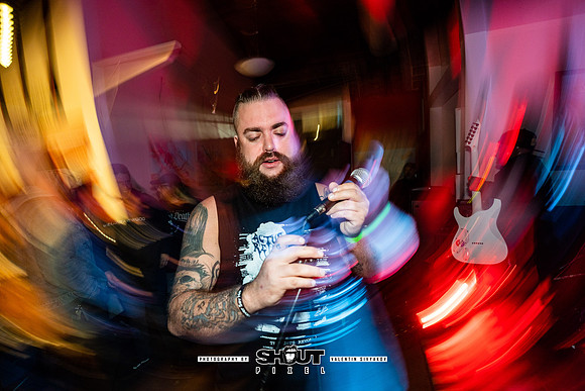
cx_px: 291
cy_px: 204
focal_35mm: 16
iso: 320
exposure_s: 1/10
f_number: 2.8
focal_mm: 14
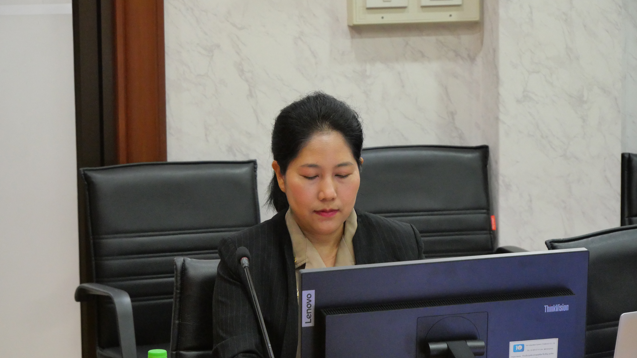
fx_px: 2213
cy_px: 201
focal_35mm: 131
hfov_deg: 16.4
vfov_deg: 9.3
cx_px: 319
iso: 3200
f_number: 5.6
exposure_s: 1/40
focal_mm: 60
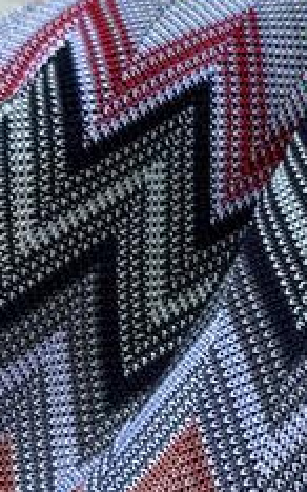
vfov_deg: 12.8
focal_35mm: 163
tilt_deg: +2.9
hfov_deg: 7.9
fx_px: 2185
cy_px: 439
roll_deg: -0.2
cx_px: 401
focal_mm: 6.76
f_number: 1.78
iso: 80
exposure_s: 1/979
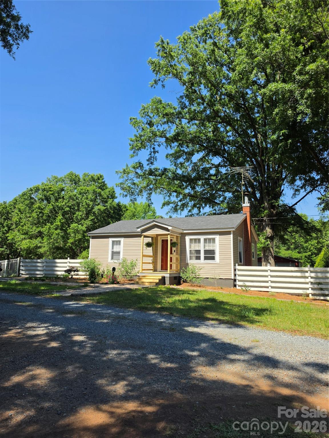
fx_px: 291
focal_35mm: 23
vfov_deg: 73.9
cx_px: 164
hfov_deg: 58.9
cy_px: 219
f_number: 1.4
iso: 64
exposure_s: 1/3737
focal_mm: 6.5
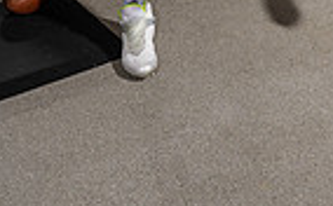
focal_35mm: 81
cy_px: -267
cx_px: 253
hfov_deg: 25.3
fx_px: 733
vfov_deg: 12.8
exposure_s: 1/250
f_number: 5.6
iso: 200
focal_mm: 25
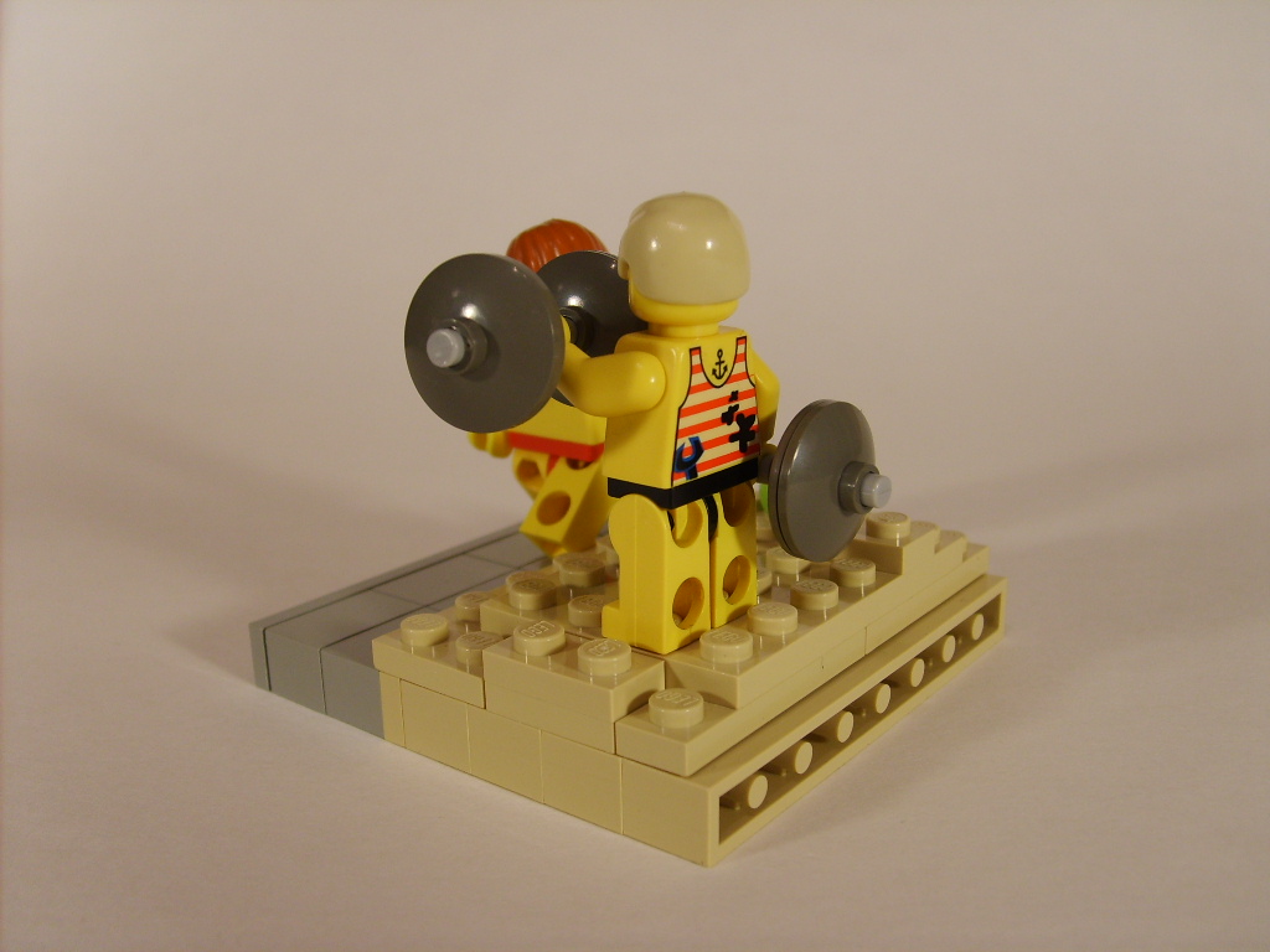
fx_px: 1284
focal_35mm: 35
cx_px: 635
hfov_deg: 52.6
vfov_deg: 40.7
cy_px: 476
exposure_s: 1/30
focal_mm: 5.8
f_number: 2.8
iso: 50
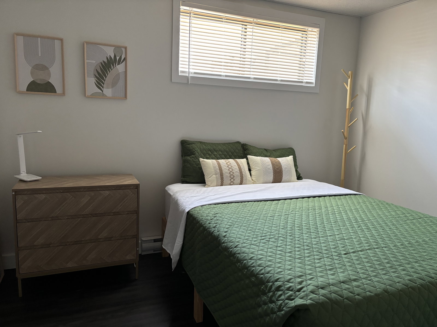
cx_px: 218
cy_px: 164
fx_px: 328
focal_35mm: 26
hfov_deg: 67.3
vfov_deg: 53.1
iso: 400
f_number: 1.6
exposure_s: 1/60
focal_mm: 5.96
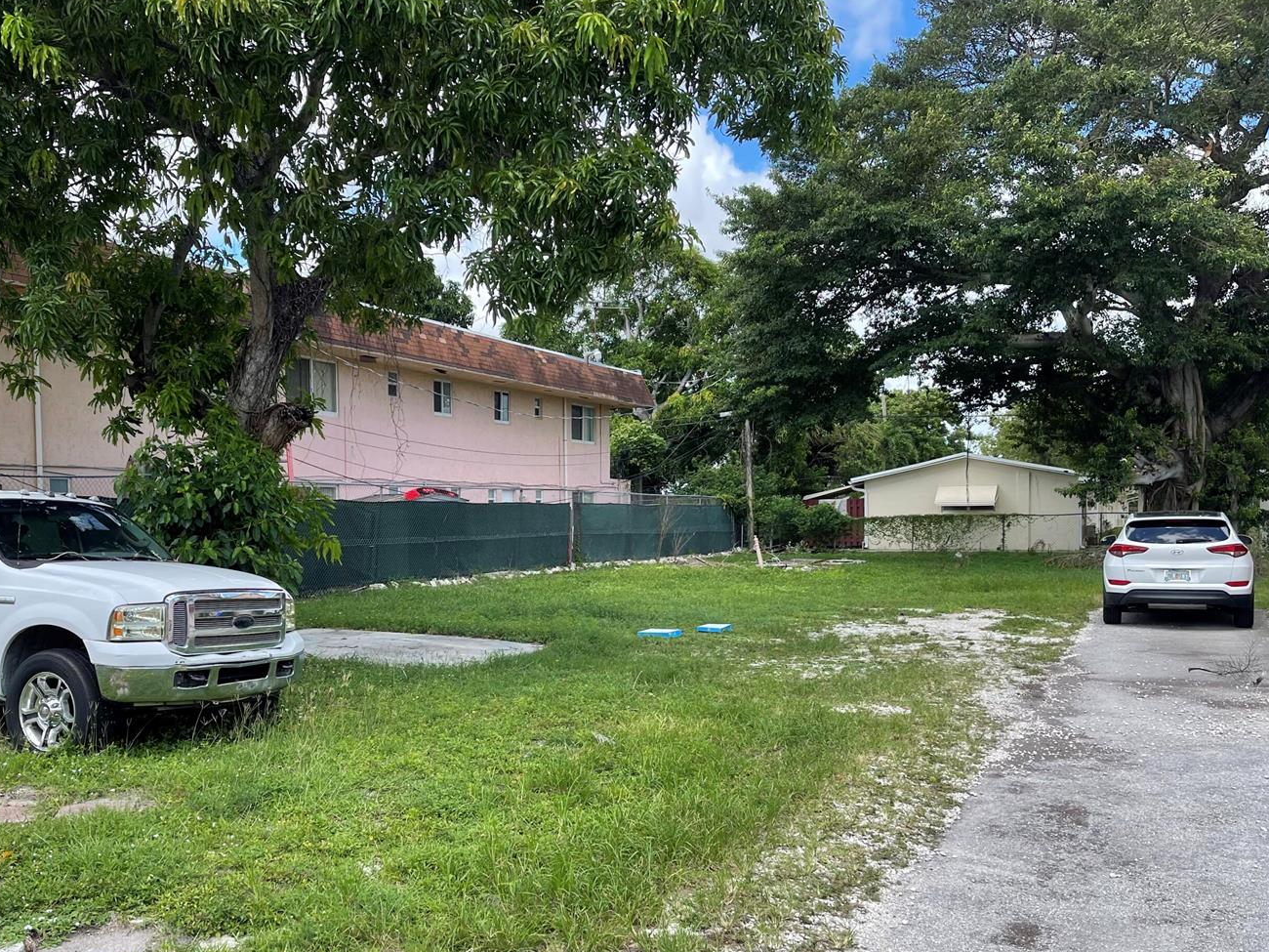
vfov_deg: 44.0
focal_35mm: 32
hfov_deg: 56.6
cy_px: 561
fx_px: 1173
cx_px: 536
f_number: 1.6
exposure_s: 1/1188
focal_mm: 5.1
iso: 32
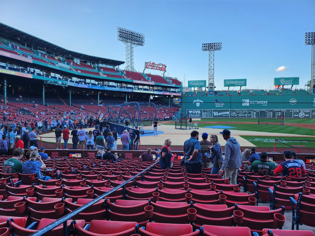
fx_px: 218
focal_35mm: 24
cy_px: 118
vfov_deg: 56.8
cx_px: 158
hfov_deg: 71.6
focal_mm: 5
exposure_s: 1/471
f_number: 1.8
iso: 50
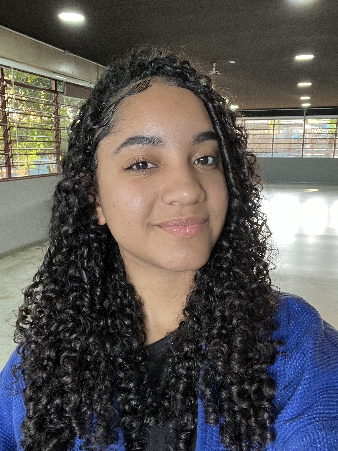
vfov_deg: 60.0
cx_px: 169
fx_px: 391
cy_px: 226
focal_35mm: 30
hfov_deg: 46.8
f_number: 2.2
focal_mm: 2.71
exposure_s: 1/60
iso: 200
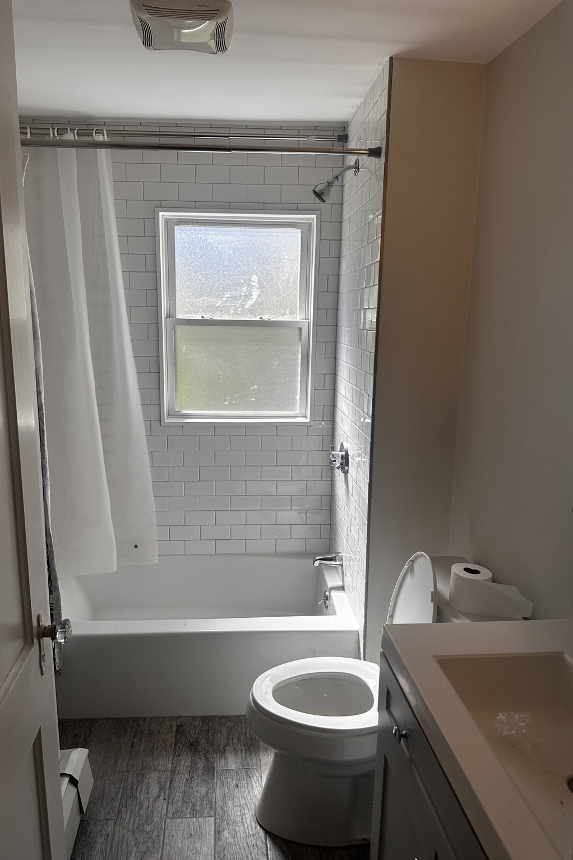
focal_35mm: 25
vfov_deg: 71.5
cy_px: 430
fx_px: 597
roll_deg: -1.1
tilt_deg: -9.8
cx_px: 262
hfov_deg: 51.2
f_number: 1.78
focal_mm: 6.86
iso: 80
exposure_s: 1/816
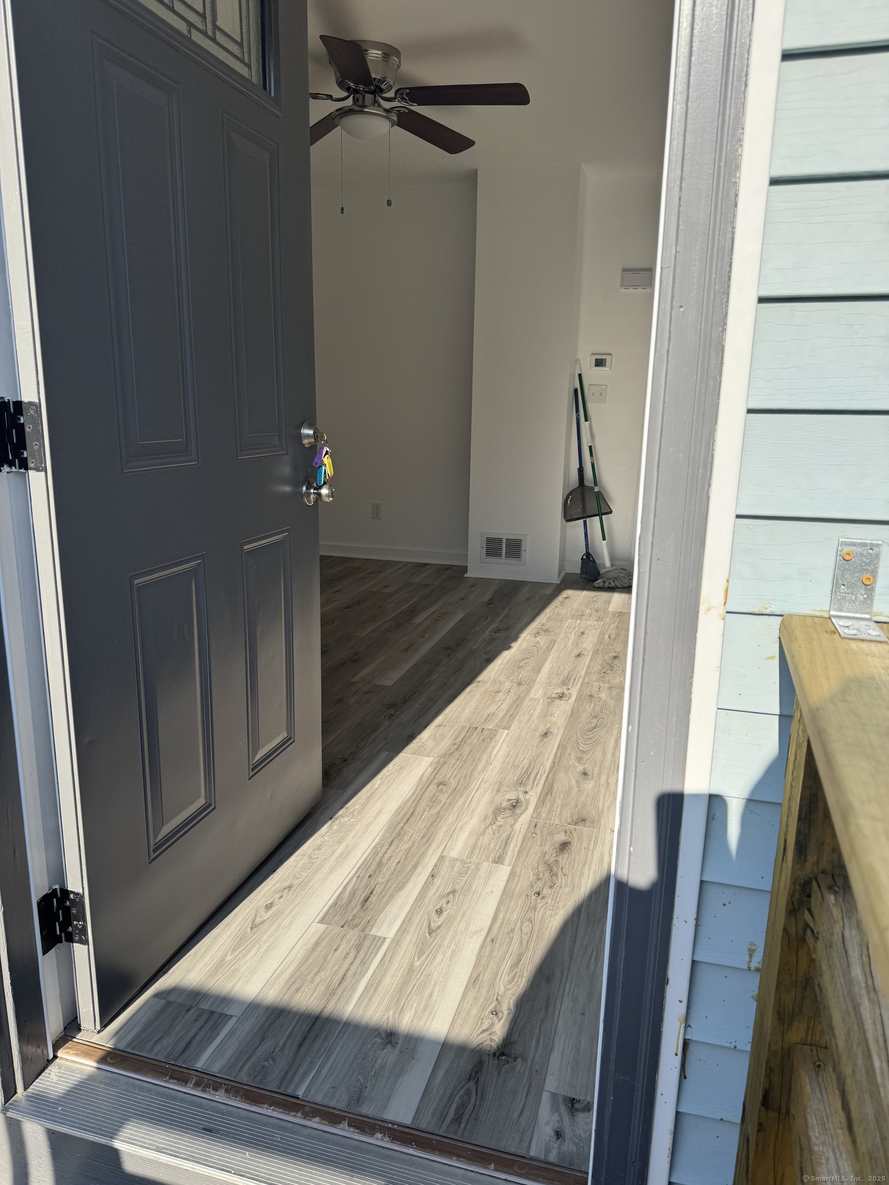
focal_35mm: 24
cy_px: 592
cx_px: 444
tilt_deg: -13.8
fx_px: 822
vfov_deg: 71.6
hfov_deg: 56.8
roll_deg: -0.3
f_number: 1.78
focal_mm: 6.76
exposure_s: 1/3597
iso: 80
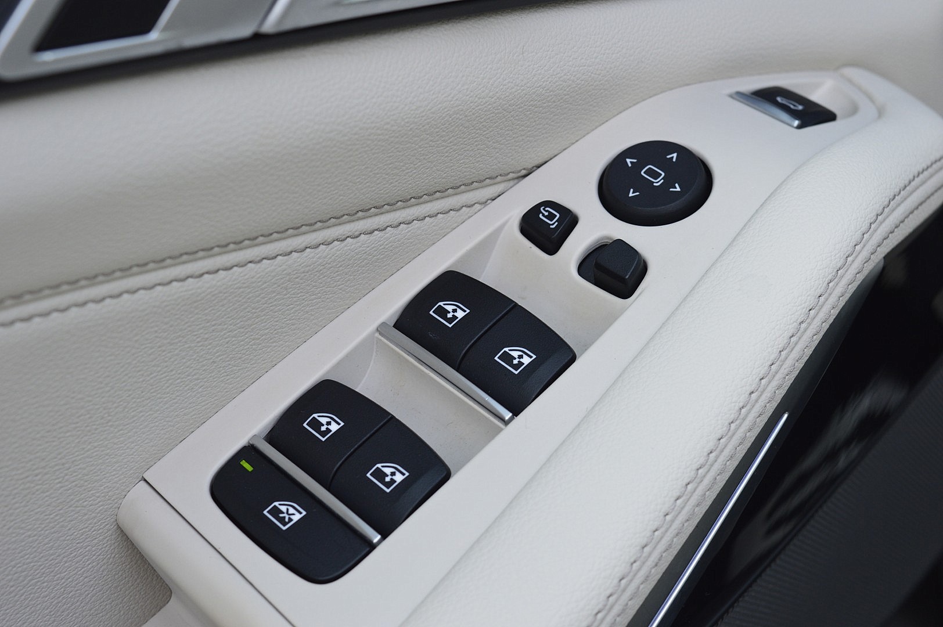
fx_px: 1806
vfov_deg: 19.7
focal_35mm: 69
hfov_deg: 29.3
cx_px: 472
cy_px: 314
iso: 400
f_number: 9
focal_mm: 46
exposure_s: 1/125
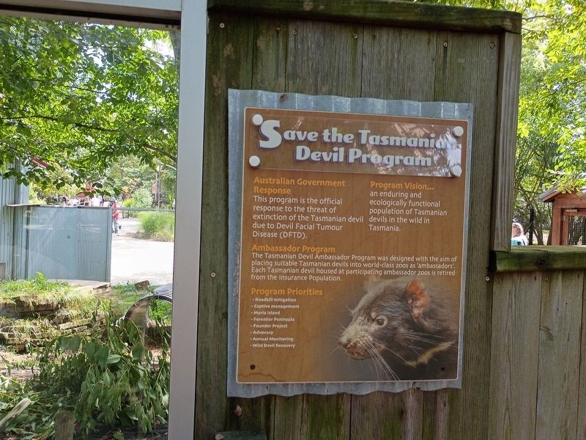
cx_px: 293
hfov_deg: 61.7
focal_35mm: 29
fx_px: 491
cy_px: 220
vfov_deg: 48.2
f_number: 1.8
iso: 114
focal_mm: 4.27
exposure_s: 1/120
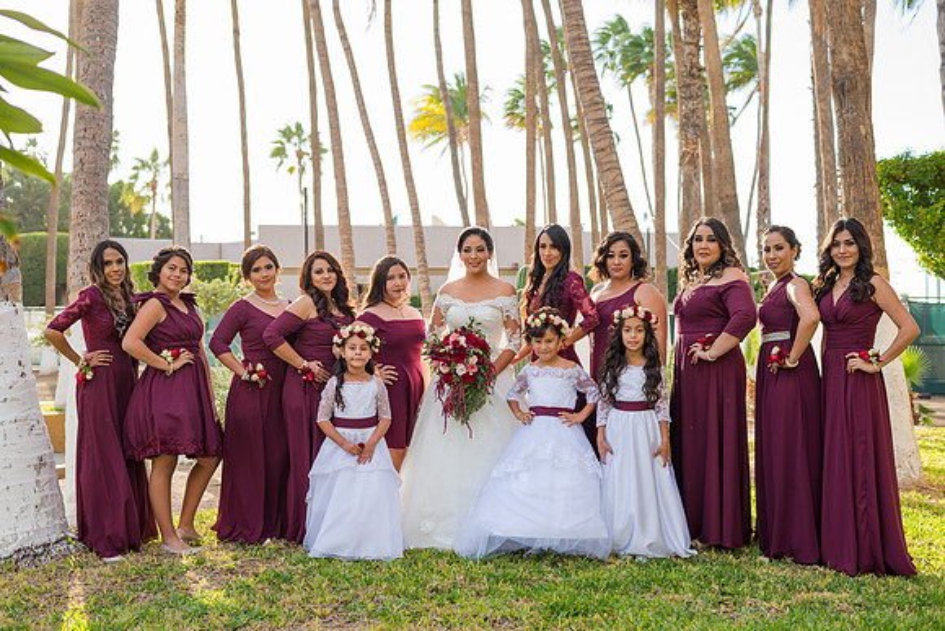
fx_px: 1313
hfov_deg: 39.6
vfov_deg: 27.0
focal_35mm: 50
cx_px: 472
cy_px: 316
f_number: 4
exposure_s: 1/250
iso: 125
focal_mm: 50
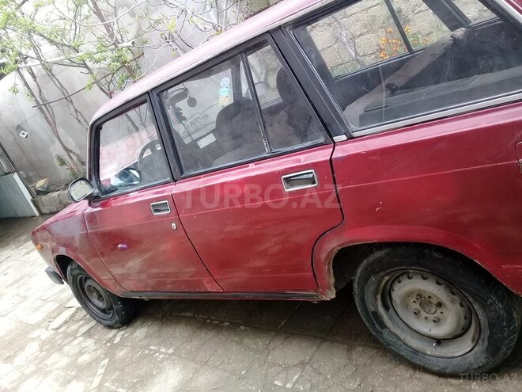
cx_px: 261
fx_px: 467
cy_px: 196
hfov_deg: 58.4
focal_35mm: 31
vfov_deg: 45.4
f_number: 2.2
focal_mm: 3.3
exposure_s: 1/124
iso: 64
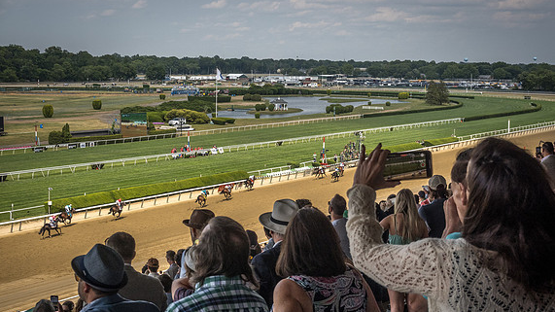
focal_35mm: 68
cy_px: 184
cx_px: 274
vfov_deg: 17.7
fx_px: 1001
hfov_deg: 31.0
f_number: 4
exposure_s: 1/2000
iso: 250
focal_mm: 22.92
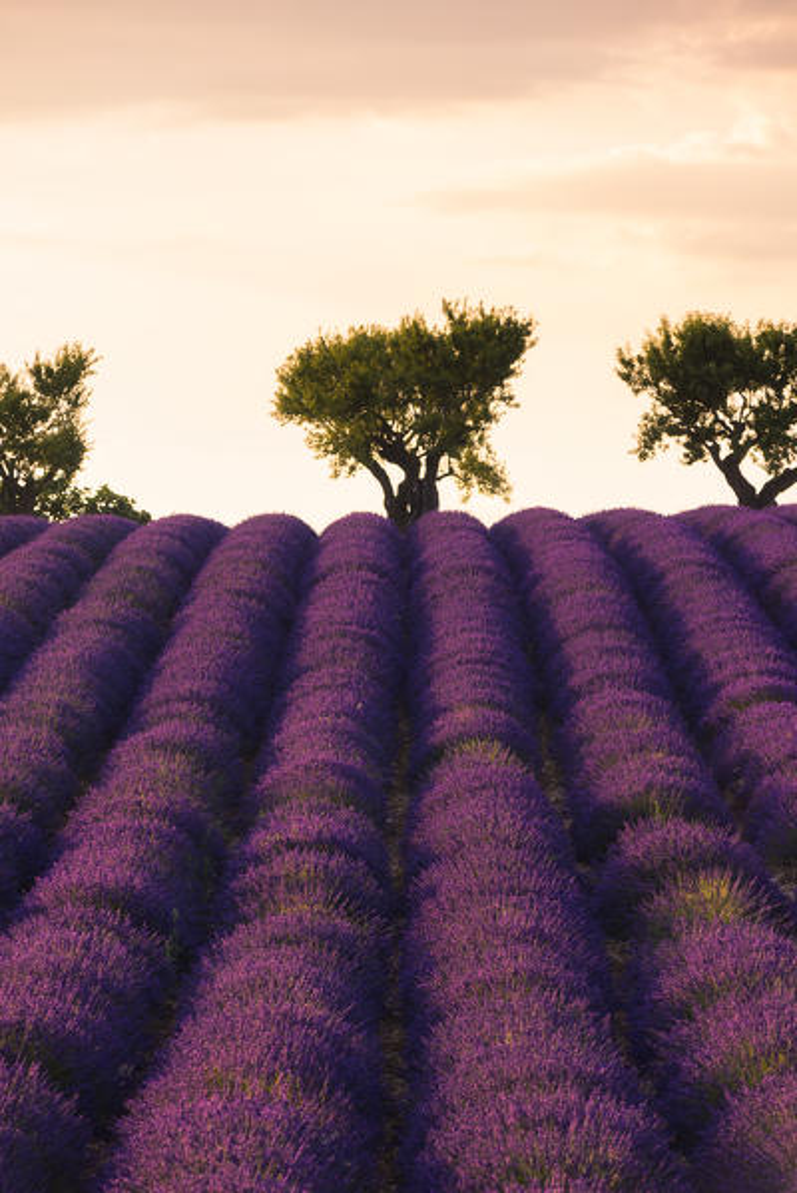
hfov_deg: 6.9
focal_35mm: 200
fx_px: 6633
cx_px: 398
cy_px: 596
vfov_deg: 10.3
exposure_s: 1/400
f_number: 10
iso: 400
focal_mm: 200
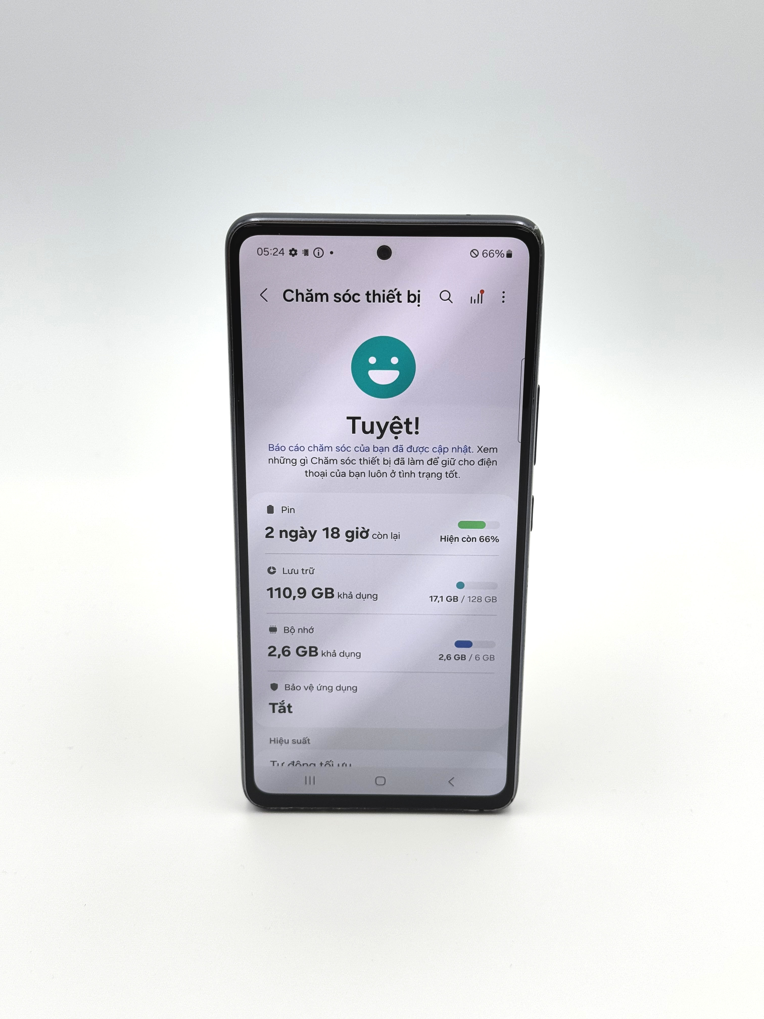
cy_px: 510
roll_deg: -0.9
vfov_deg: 39.7
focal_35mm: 48
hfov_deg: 30.3
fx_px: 1413
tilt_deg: -23.3
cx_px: 382
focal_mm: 6.76
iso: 64
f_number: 1.78
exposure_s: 1/334
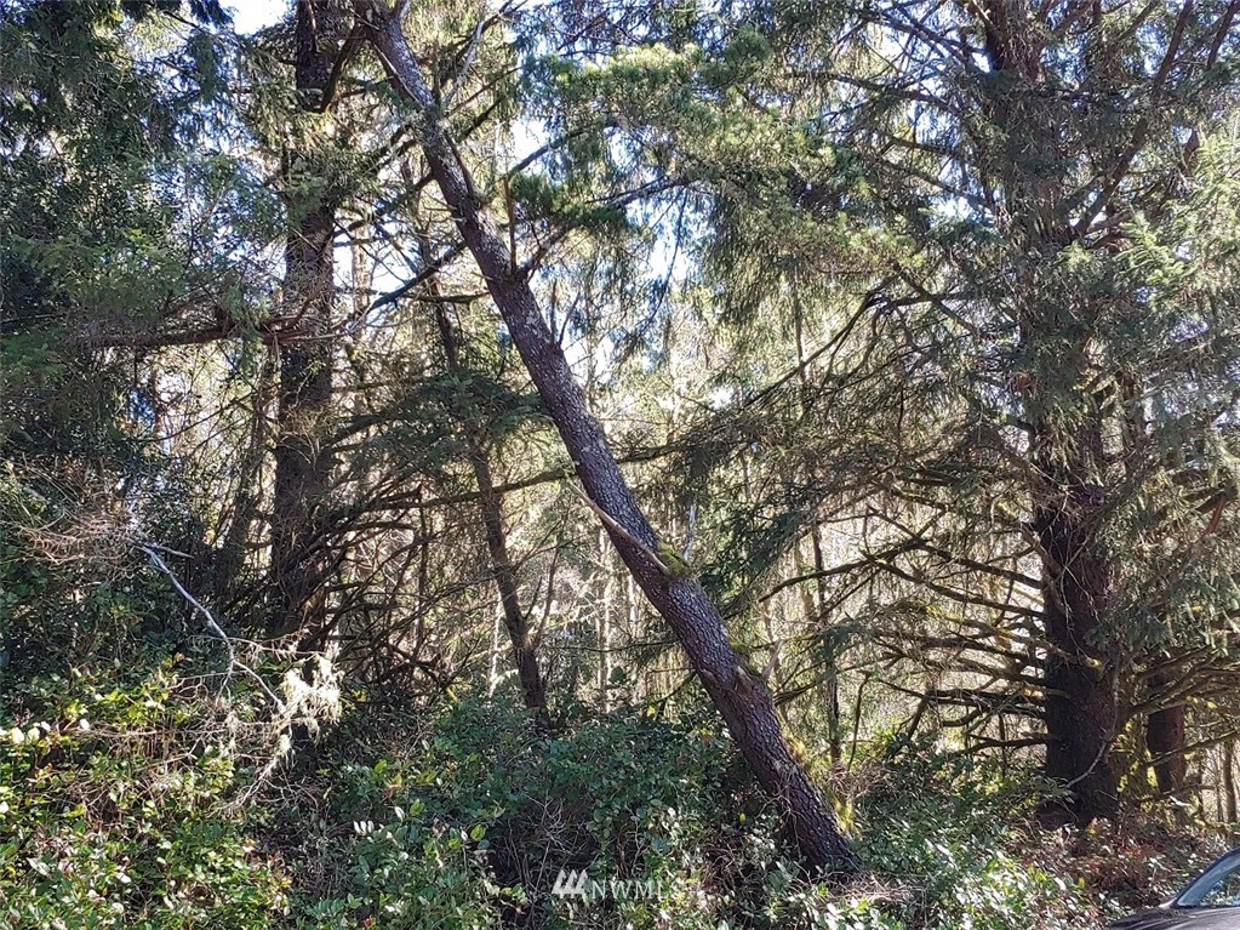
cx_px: 620
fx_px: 1254
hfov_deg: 52.6
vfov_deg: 40.7
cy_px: 465
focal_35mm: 35
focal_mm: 4.23
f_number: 1.5
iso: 50
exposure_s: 1/167
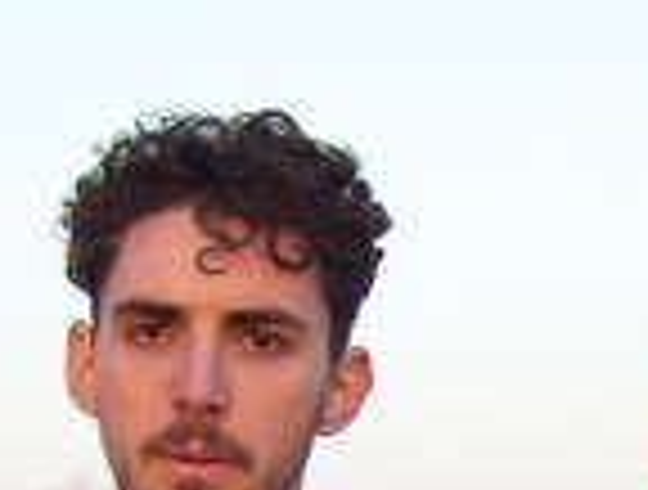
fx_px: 2986
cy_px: 926
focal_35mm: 159
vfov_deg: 8.9
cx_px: 490
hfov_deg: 12.3
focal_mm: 6
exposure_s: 1/250
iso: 80
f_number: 2.7
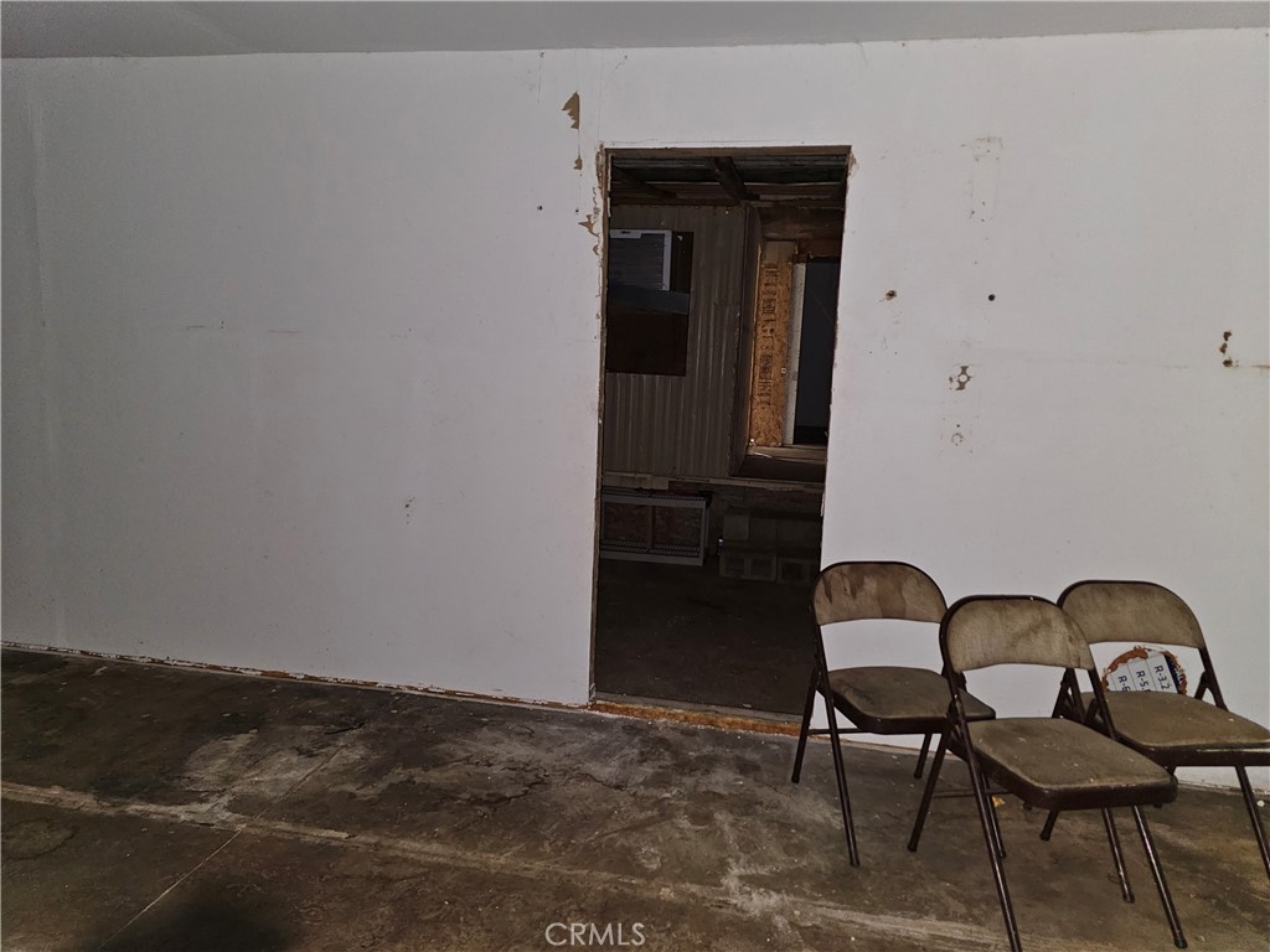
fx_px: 844
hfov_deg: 73.9
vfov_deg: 58.9
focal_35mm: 23
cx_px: 635
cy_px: 476
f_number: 1.7
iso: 160
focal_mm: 6.3
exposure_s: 1/9.99
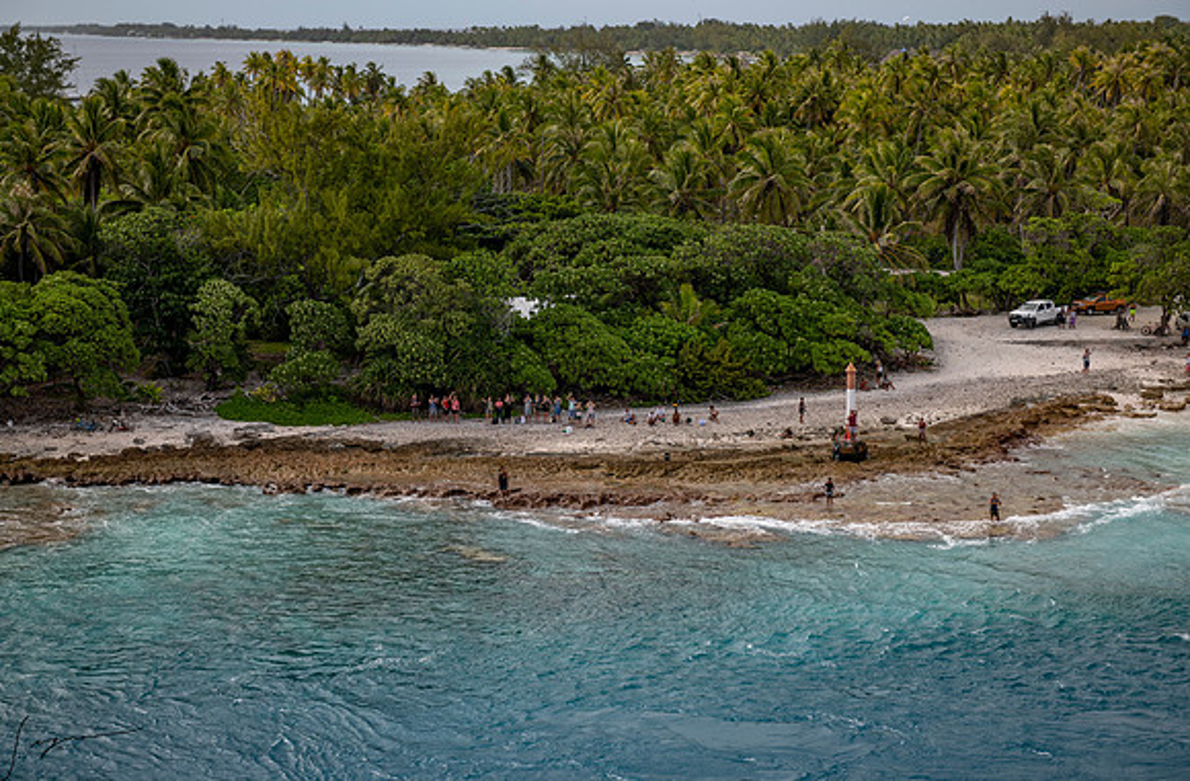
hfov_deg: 27.0
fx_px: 2475
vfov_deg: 17.9
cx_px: 577
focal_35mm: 75
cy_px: 403
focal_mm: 70
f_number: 4.5
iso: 64
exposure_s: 1/200
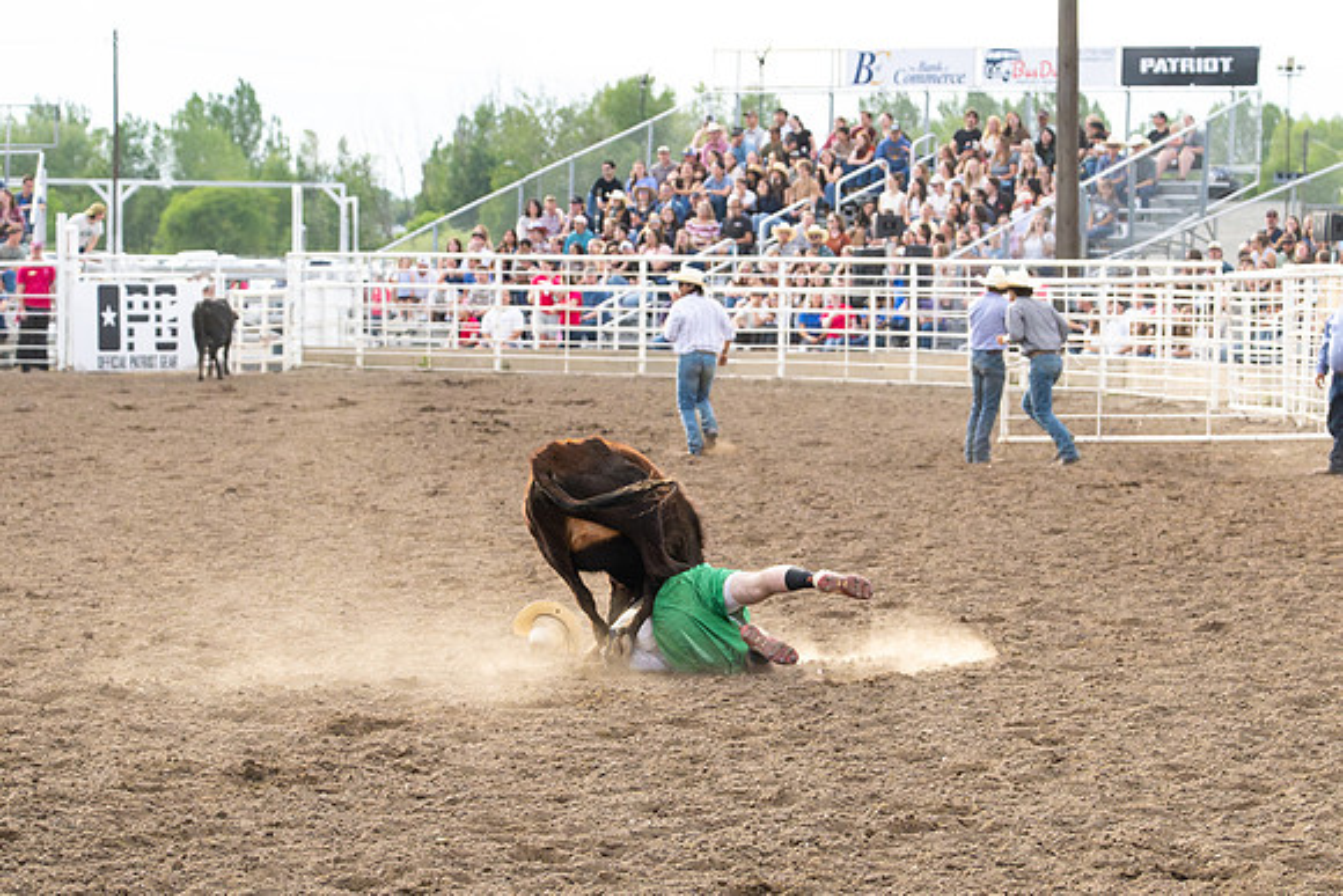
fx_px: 6317
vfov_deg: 8.1
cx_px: 795
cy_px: 534
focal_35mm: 169
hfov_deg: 12.1
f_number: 3.5
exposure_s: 1/6400
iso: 1250
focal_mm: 70
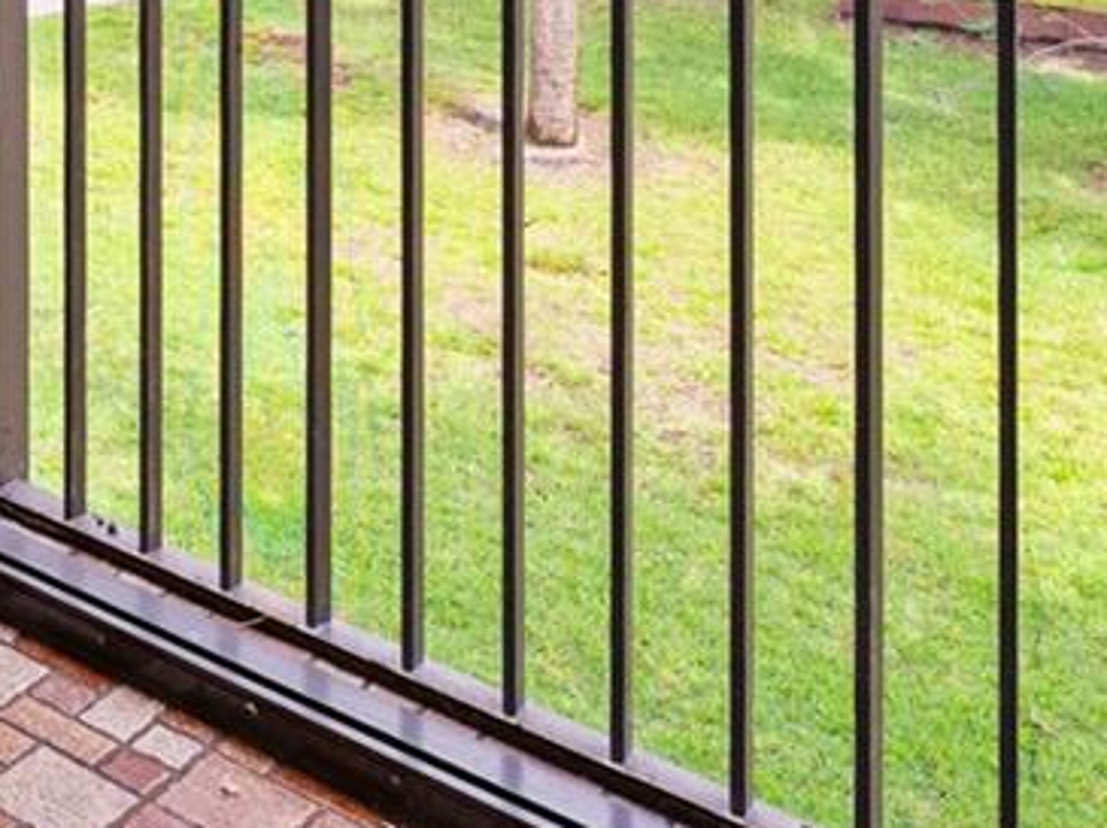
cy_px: -529
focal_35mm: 59
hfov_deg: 26.2
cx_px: -446
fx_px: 1885
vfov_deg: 20.1
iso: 200
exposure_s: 1/80
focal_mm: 14
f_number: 4.5
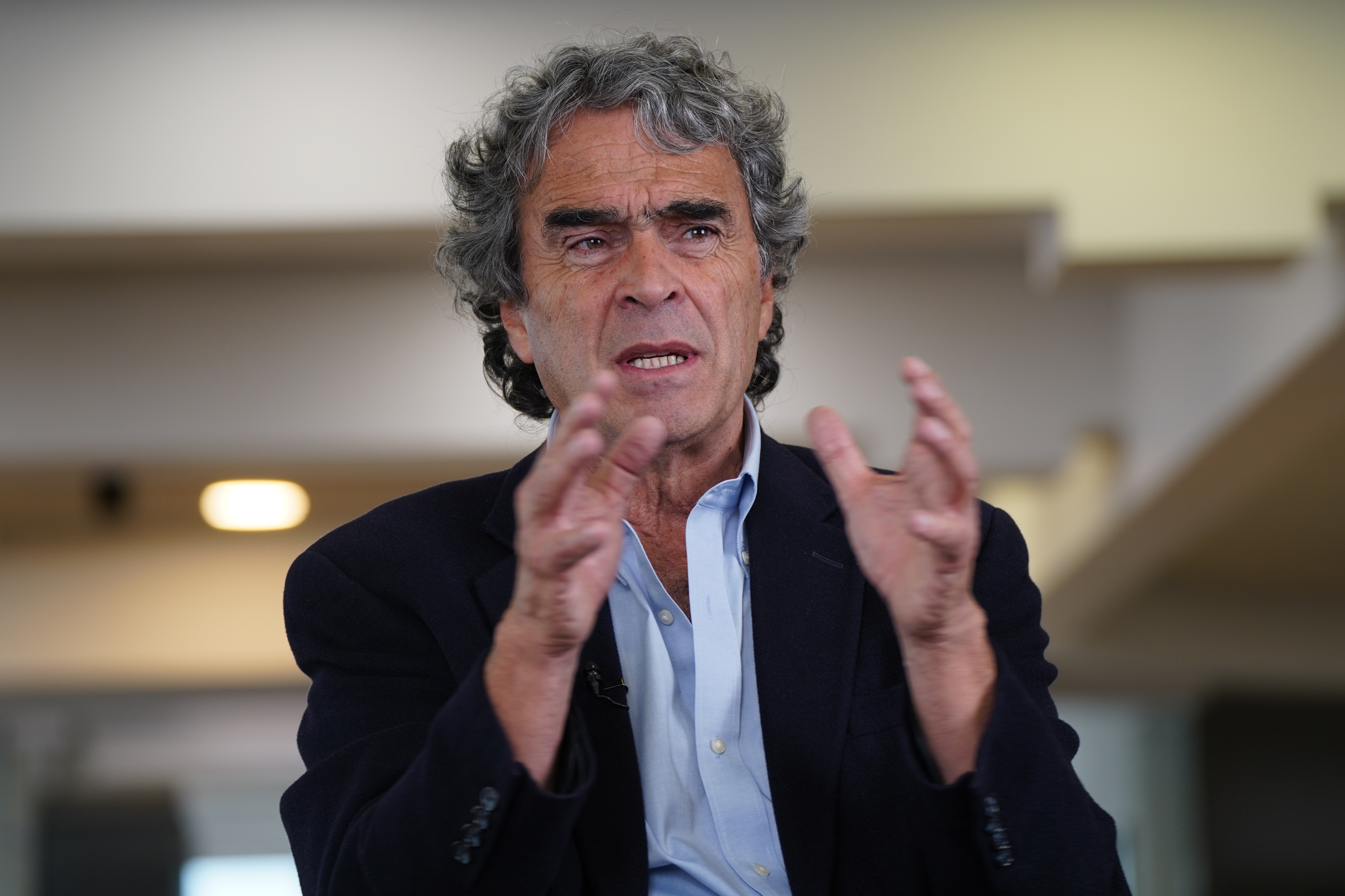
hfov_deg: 9.4
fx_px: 8144
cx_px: 672
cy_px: 448
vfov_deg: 6.3
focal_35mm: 218
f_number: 5.6
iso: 500
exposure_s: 1/60
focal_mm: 218
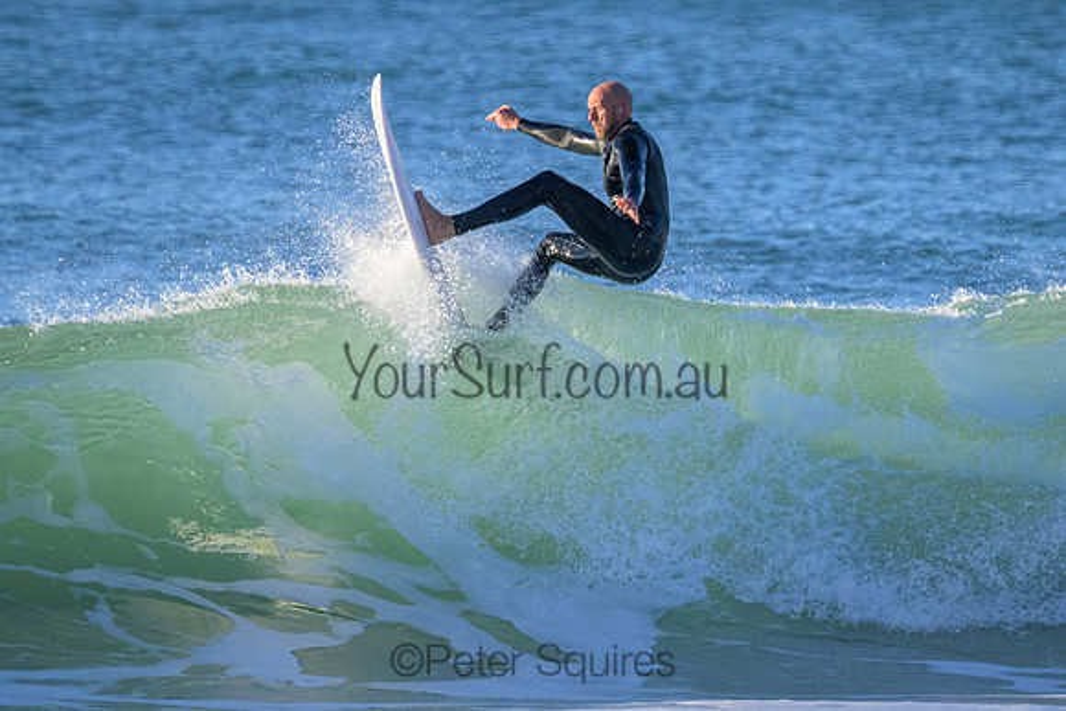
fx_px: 29794
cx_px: 670
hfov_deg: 2.0
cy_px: 298
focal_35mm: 1006
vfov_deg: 1.4
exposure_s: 1/2000
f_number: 11
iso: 4500
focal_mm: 800
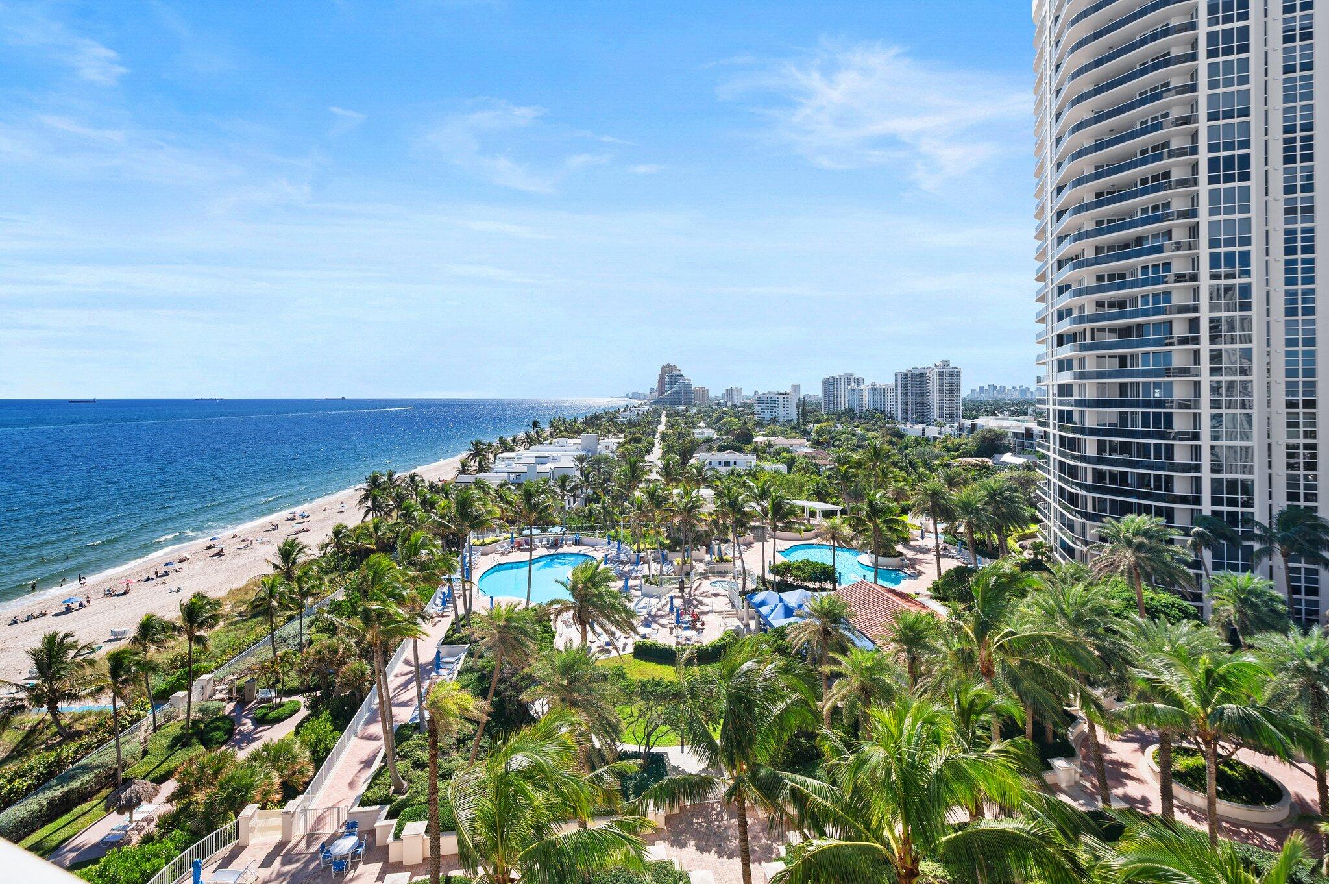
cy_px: 442
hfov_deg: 96.8
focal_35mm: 16
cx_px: 664
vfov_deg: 73.7
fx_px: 590
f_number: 8
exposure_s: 1/200
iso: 200
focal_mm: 16
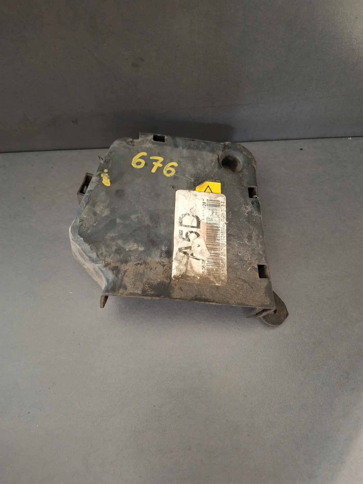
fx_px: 322
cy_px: 242
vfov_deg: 73.9
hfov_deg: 58.9
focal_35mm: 23
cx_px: 182
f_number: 1.8
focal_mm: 5.54
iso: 400
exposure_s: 1/24
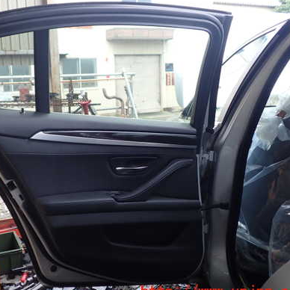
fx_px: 389
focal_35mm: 41
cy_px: 134
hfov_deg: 40.2
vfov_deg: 40.9
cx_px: 85
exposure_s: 1/100
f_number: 2.3
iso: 100
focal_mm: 5.4
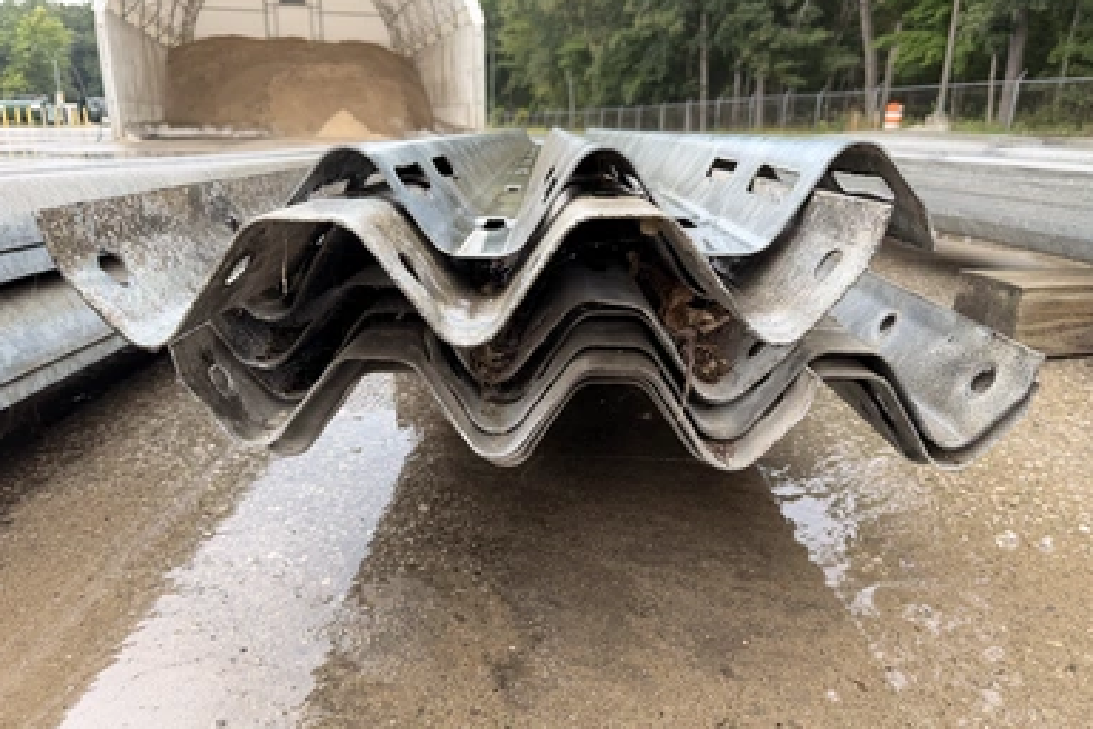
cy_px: 384
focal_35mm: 26
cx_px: 538
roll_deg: +0.0
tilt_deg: -18.1
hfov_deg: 69.4
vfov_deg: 49.5
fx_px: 789
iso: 100
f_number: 1.78
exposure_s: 1/121
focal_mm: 6.76
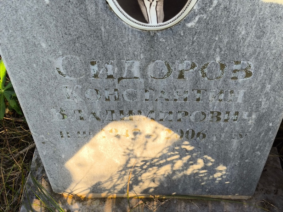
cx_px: 142
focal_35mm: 50
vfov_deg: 29.1
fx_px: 409
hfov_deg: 38.2
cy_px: 106
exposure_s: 1/331
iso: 50
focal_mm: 4.71
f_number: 1.7
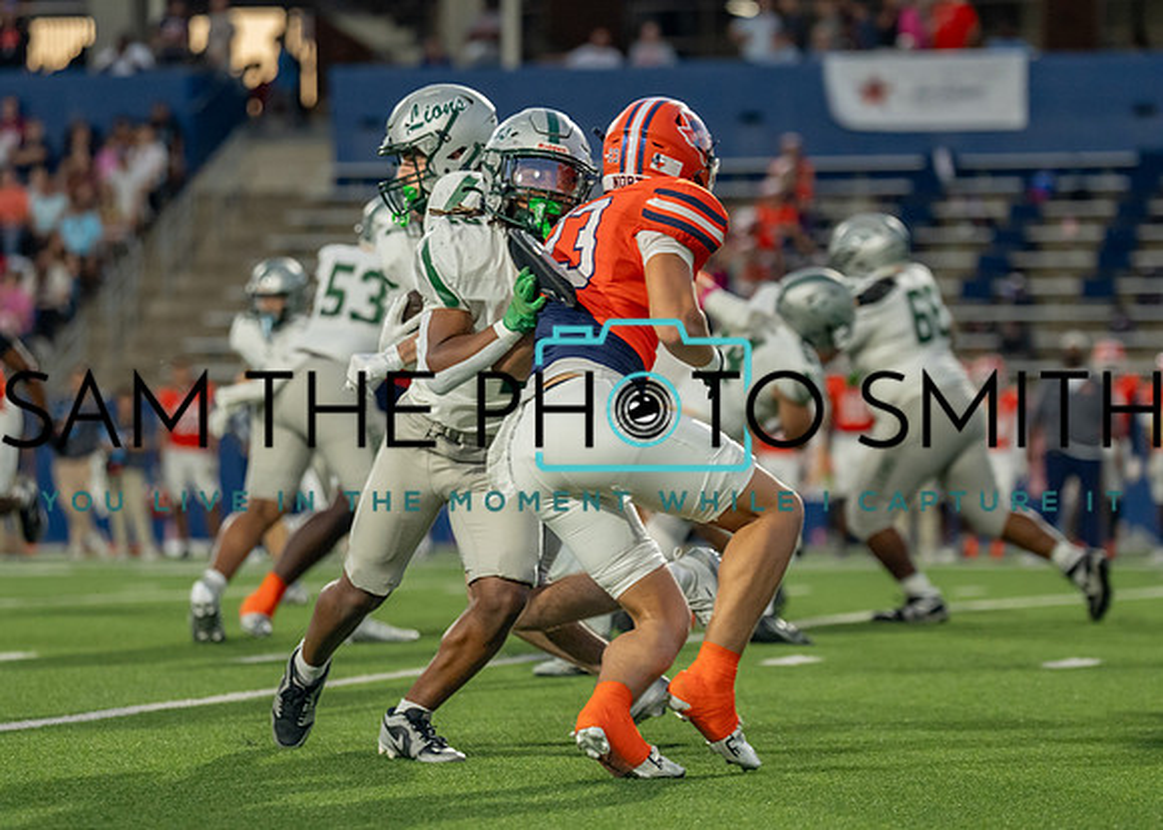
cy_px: 394
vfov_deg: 7.4
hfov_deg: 10.3
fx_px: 6437
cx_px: 591
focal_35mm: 195
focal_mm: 133
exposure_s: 1/1600
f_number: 2.8
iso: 2000
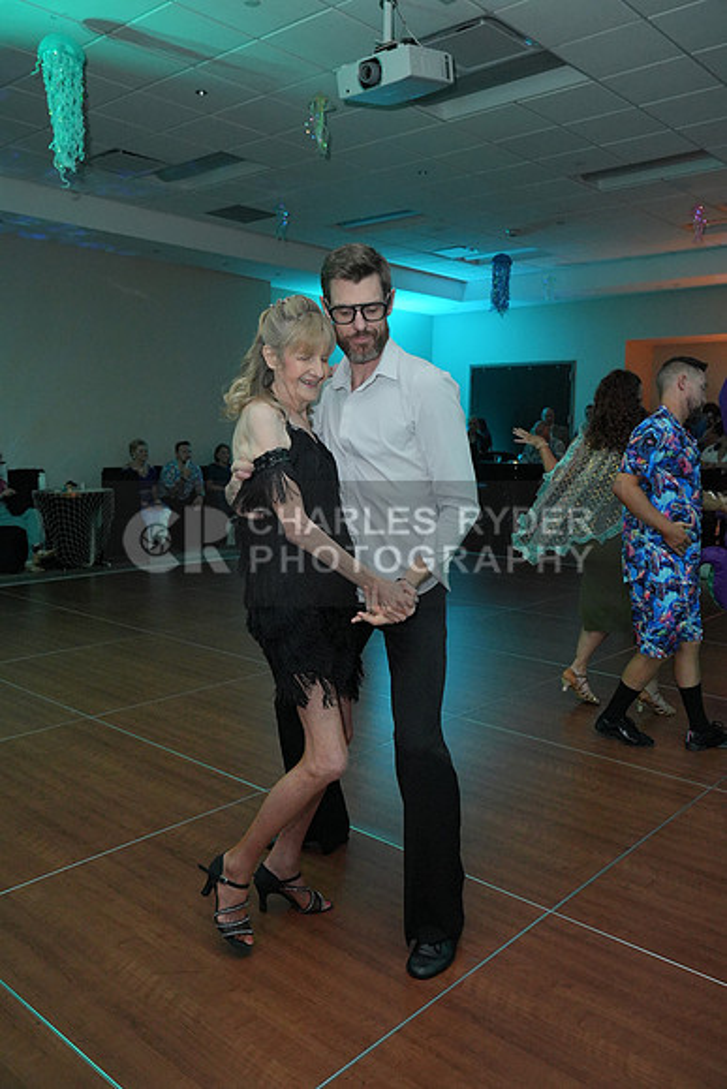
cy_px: 544
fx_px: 878
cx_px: 364
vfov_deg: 63.6
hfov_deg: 45.0
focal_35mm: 29
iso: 3200
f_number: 4.5
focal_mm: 29
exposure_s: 1/200
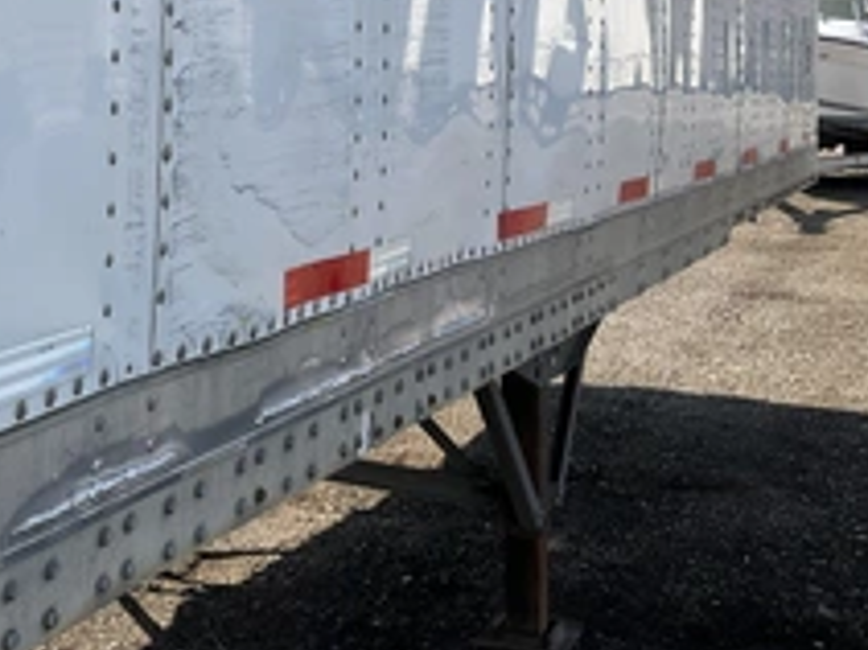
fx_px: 1378
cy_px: 128
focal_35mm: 55
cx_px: 132
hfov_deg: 33.6
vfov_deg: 26.0
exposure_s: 1/1015
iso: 25
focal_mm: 3
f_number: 1.8
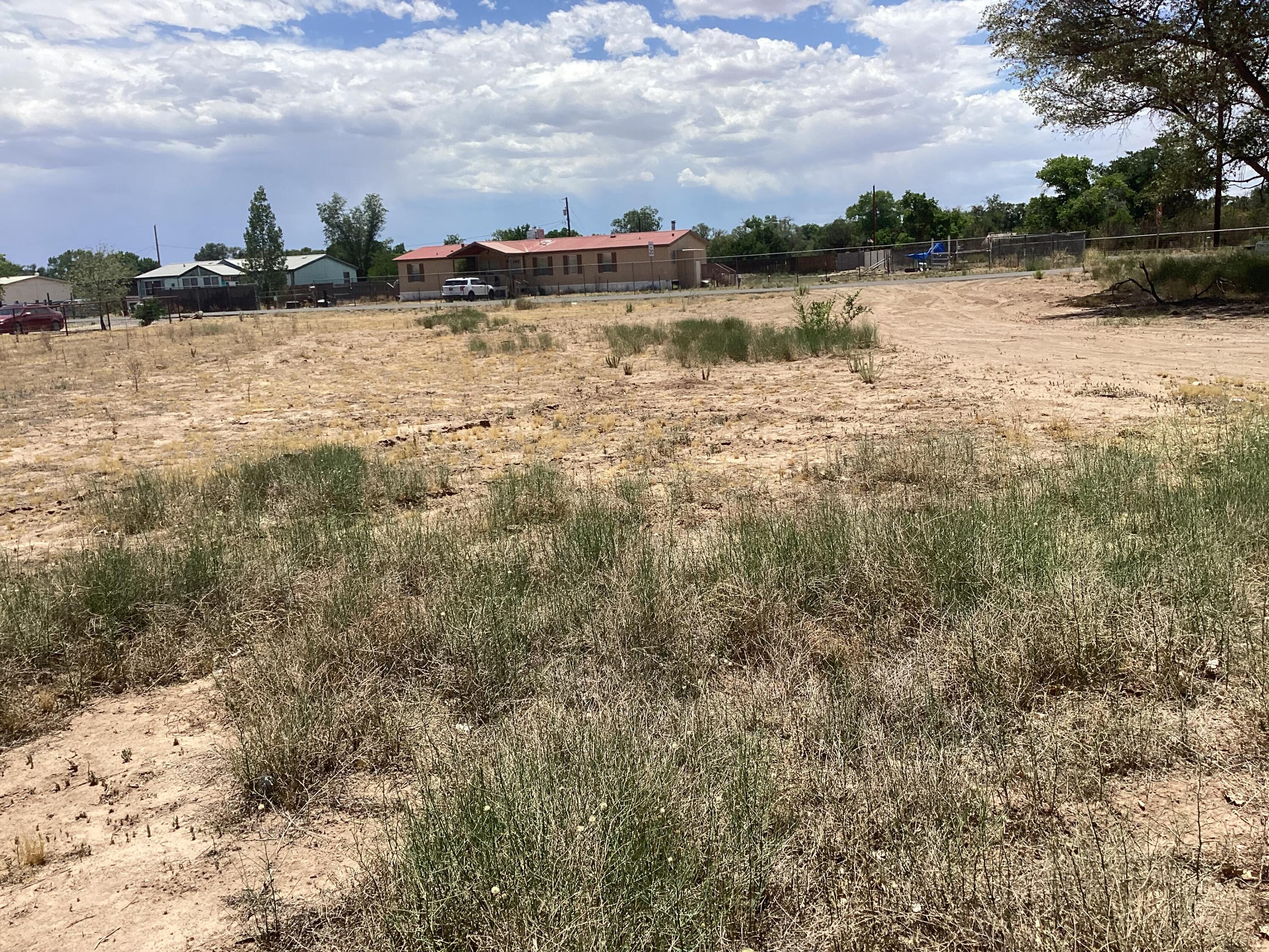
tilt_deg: -10.8
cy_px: 476
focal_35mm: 31
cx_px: 634
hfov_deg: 58.4
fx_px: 1136
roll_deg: +3.1
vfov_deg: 45.4
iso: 25
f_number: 2.4
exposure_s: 1/1852
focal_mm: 3.3
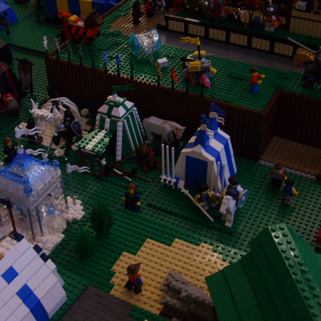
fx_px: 483
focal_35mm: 46
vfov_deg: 36.8
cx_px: 133
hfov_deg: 36.7
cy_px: 164
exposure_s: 1/30
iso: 100
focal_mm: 5.8
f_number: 2.8
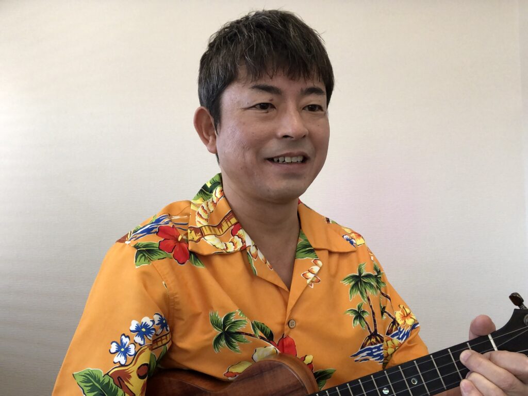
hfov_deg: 56.8
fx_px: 488
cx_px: 264
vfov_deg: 44.2
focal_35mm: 32
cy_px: 198
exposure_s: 1/120
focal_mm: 2.87
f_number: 2.2
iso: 100
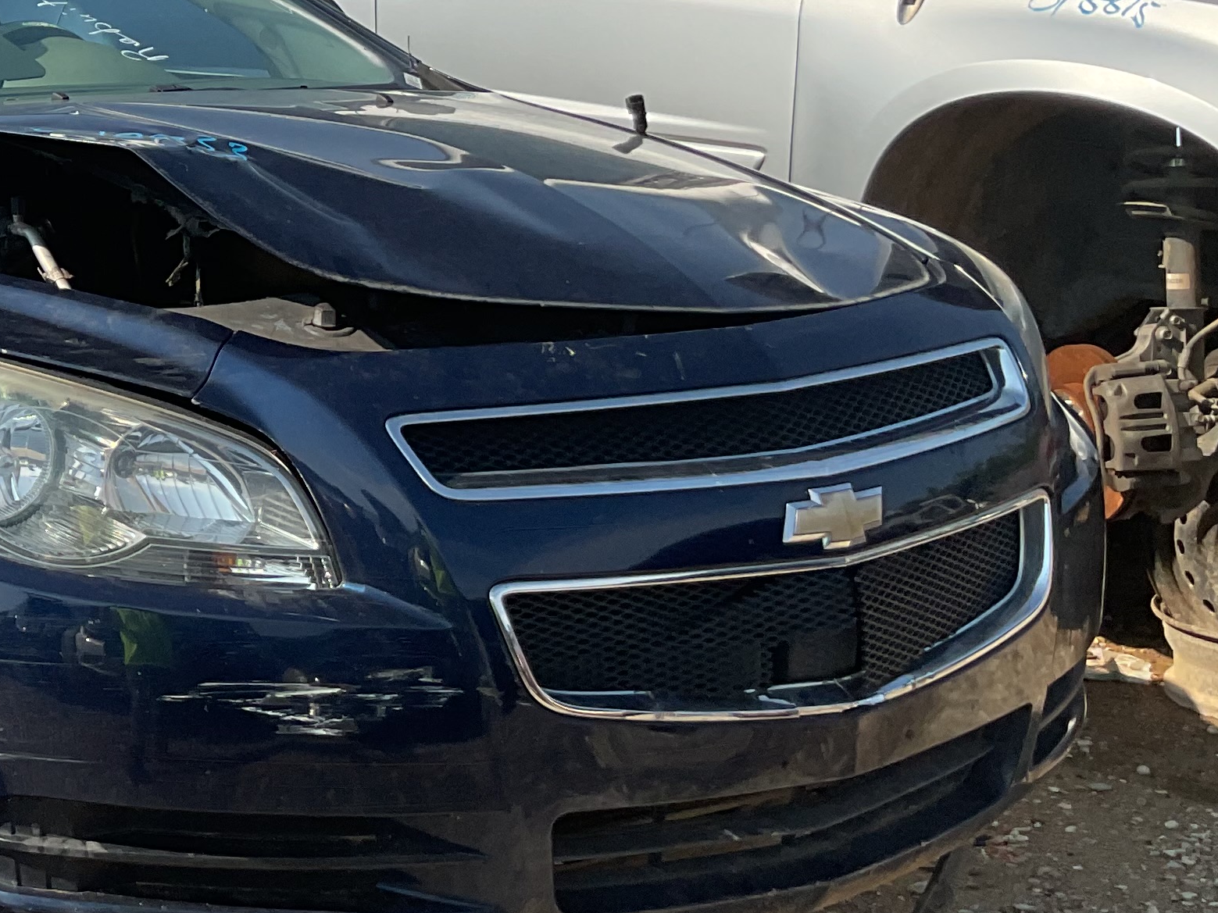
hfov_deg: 23.3
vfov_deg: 19.4
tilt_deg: -3.5
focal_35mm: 75
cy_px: 181
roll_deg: +5.8
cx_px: -330
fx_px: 2639
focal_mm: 3
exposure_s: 1/1577
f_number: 1.8
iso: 16
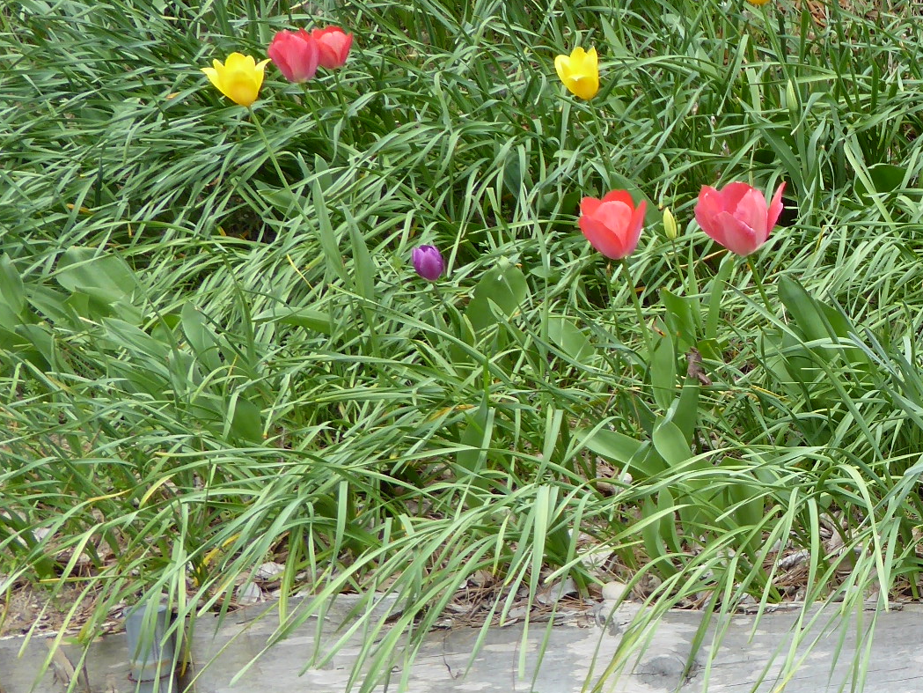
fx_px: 1627
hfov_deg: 28.6
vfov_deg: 24.0
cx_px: 1029
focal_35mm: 61
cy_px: 431
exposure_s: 1/125
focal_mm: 4.3
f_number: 3.3
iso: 100
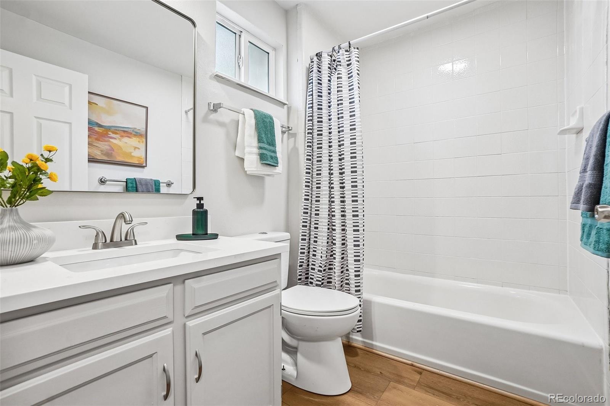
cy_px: 203
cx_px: 305
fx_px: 254
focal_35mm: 15
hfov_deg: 100.4
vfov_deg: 77.3
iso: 400
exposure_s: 1/25
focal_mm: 10
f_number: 8
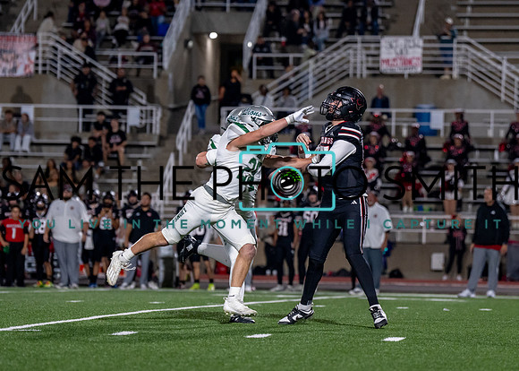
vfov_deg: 7.3
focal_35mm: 197
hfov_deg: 10.2
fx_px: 2906
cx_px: 264
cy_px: 197
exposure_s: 1/1250
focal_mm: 131
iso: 2500
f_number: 2.8
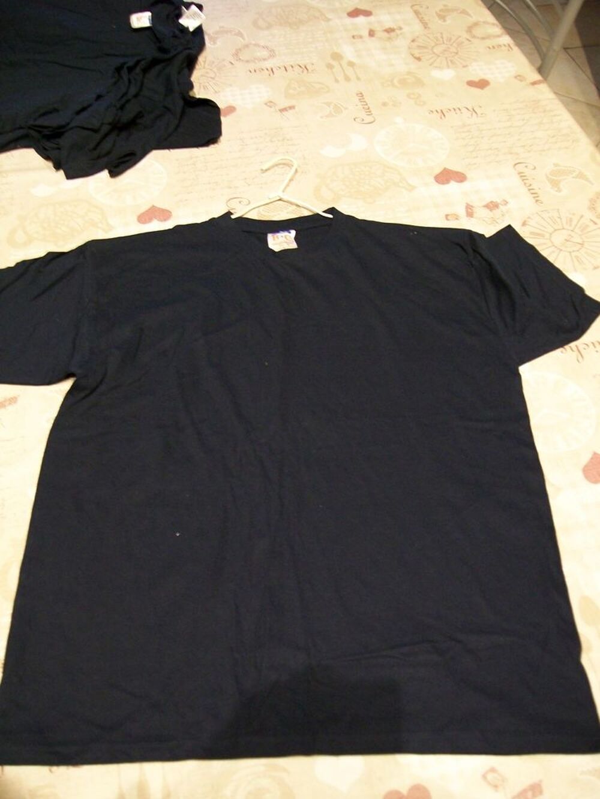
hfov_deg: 41.8
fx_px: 786
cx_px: 300
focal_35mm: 34
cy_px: 400
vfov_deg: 54.0
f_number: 2.7
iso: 200
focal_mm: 6.1
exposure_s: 1/8
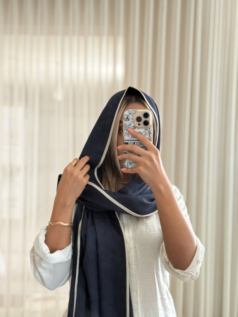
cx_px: 119
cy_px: 158
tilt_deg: -6.1
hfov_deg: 30.3
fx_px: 440
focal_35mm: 48
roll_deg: -1.2
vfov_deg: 39.7
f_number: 1.78
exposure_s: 1/60
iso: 125
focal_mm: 6.76
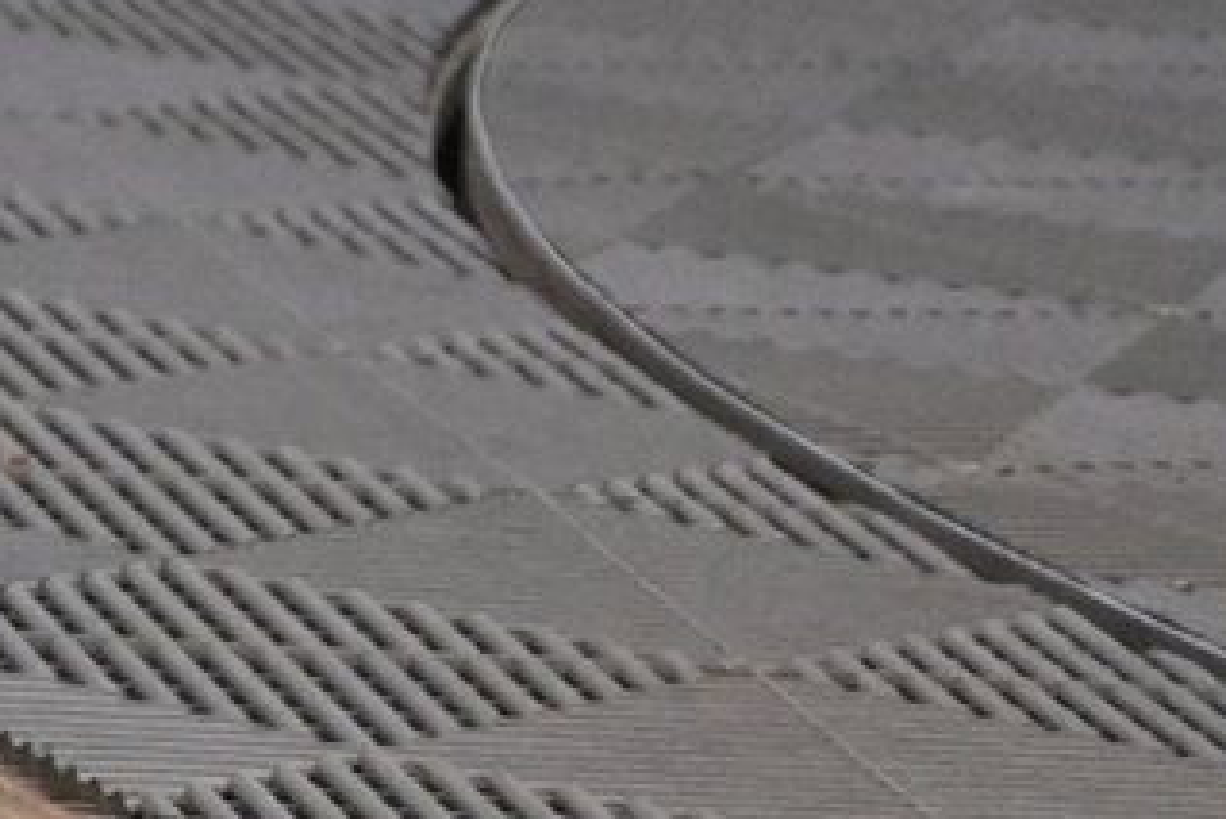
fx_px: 11670
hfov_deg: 5.8
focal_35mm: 343
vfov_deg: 4.0
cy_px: -515
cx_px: -1572
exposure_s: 1/80
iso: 4500
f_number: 6
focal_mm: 45
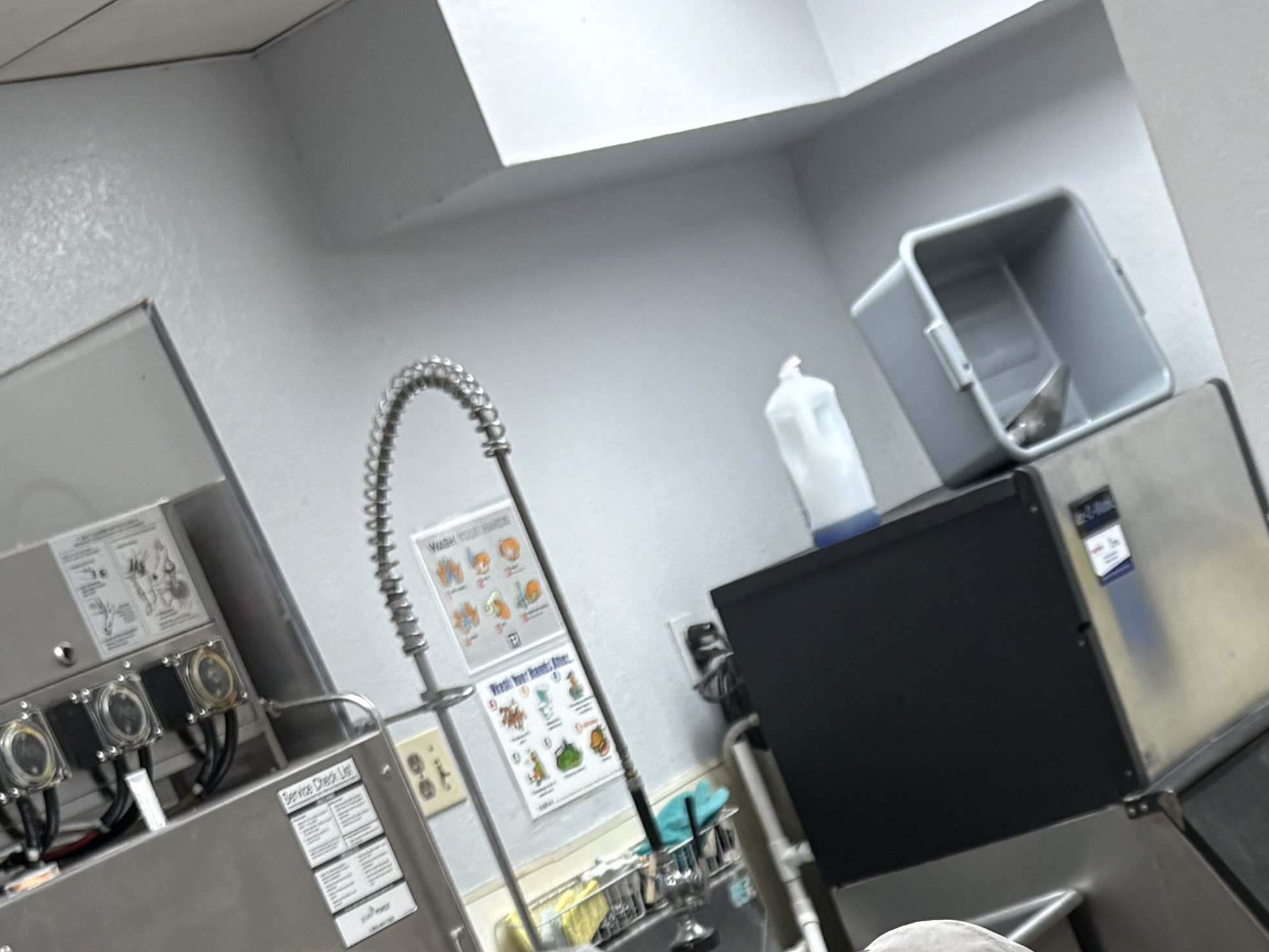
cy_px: 1284
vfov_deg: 17.9
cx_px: 938
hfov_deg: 25.4
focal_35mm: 76
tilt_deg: -15.2
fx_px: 2786
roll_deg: +22.5
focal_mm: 5.96
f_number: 1.6
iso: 100
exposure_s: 1/60
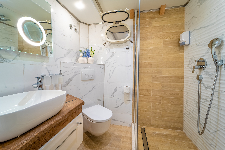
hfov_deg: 104.2
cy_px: 75
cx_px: 112
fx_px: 88
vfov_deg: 81.2
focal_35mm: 14
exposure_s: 1/80
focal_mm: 14
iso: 200
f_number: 8
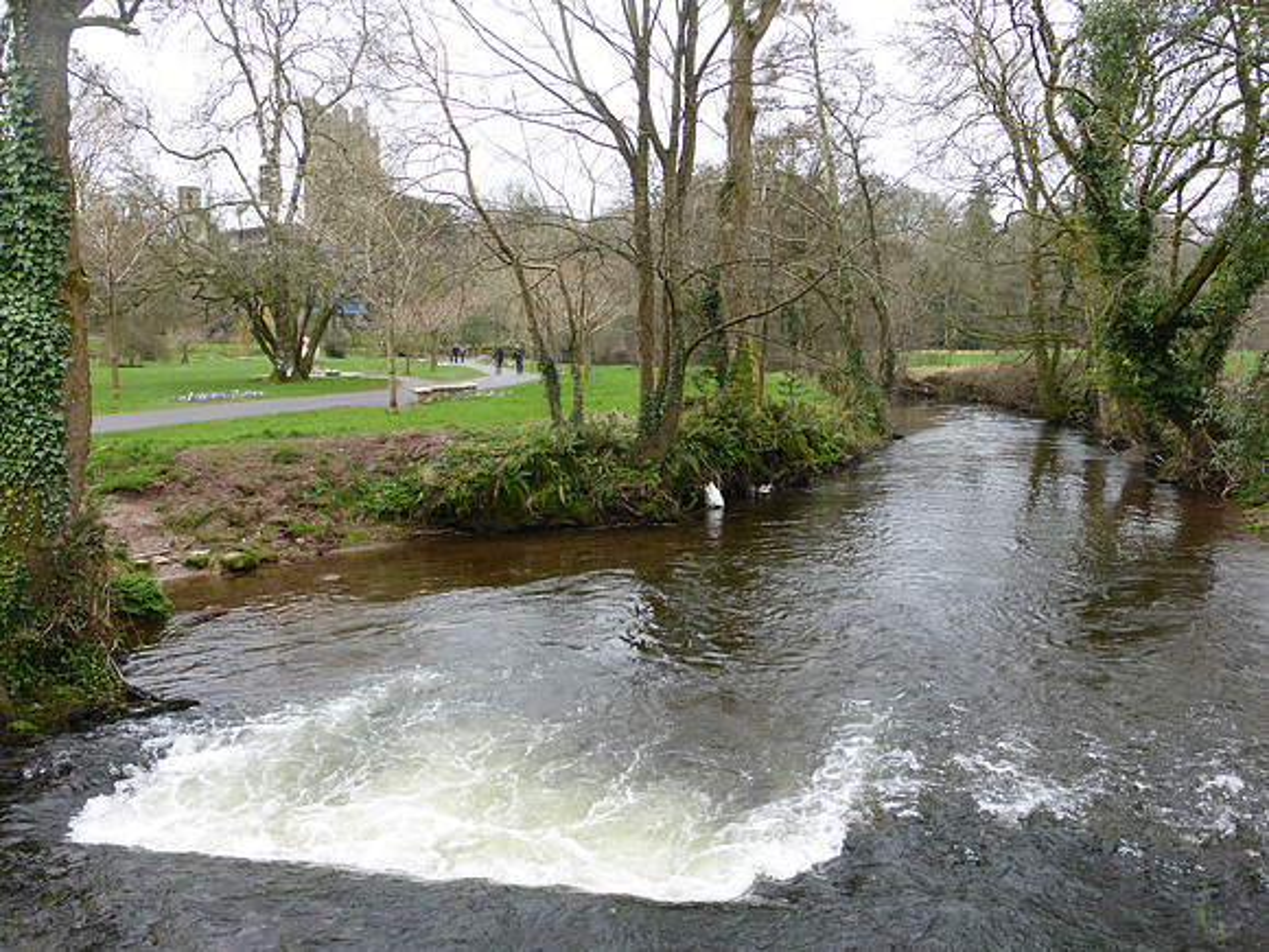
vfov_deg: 45.4
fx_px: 1136
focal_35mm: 31
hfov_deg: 58.4
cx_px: 634
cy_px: 476
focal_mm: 5.4
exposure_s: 1/125
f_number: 3.6
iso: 100
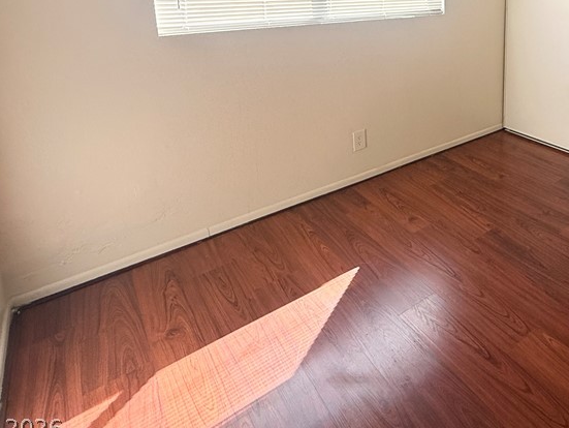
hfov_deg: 60.2
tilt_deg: -9.5
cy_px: 48
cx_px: 478
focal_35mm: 26
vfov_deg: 48.0
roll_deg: +0.2
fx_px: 428
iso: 64
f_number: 2.2
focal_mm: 2.22
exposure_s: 1/232
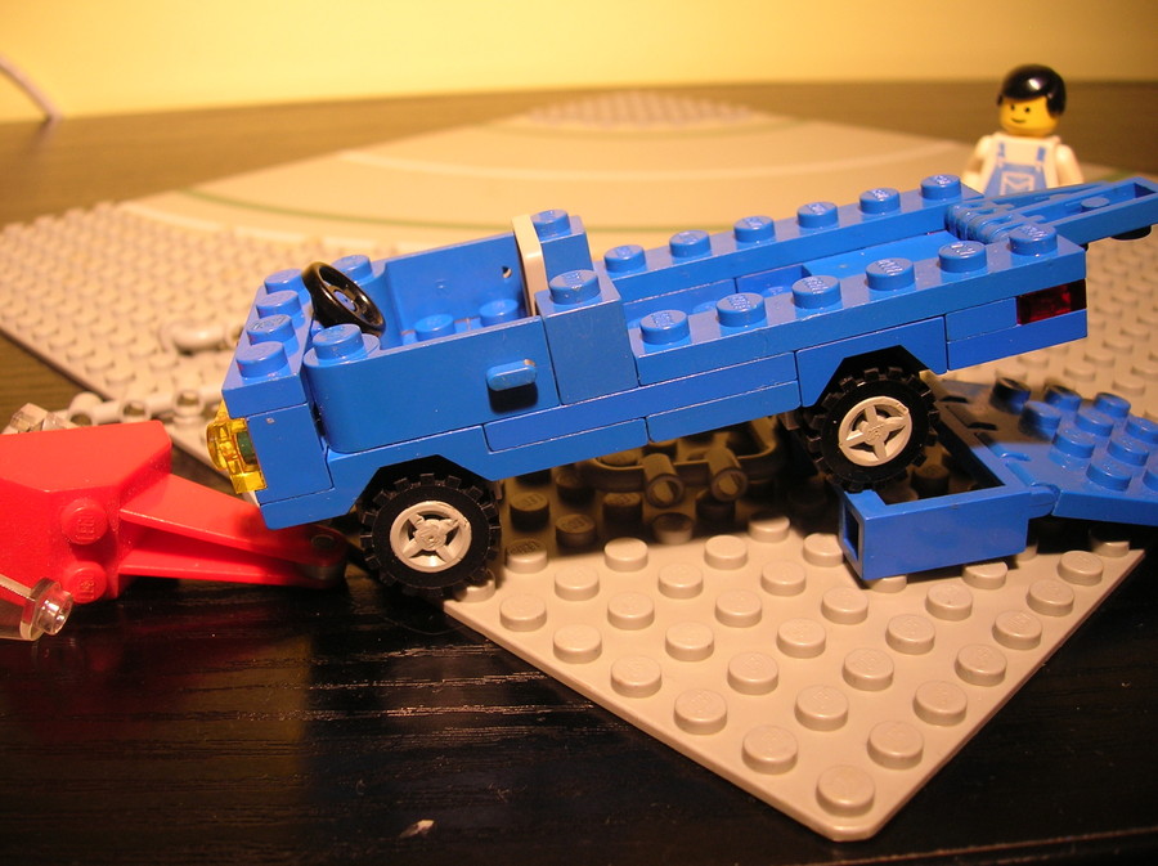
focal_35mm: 34
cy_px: 433
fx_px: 1136
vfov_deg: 41.7
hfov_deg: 54.0
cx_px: 579
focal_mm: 5.7
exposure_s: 1/8.4
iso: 50
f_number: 2.9
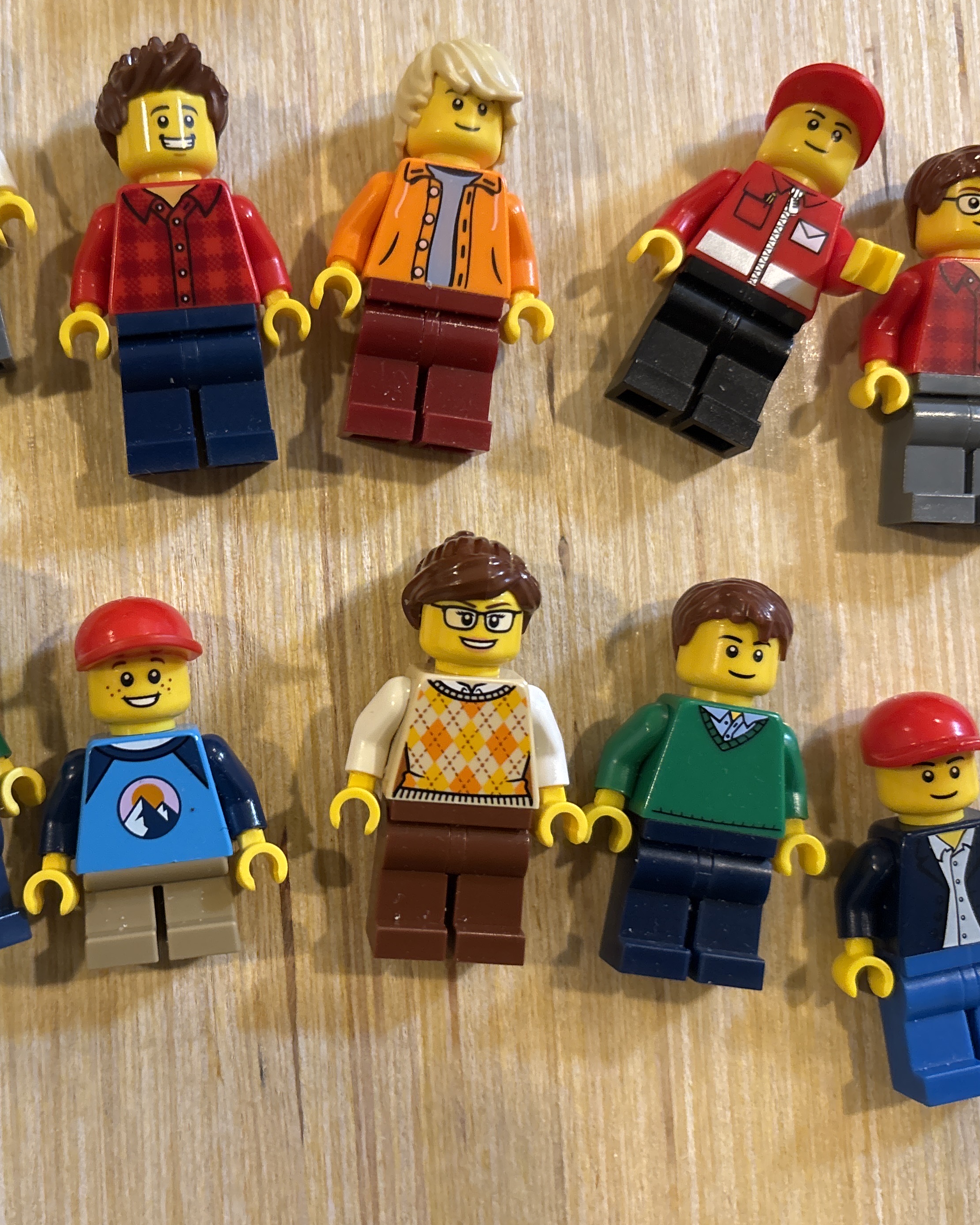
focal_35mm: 37
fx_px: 1342
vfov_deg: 49.1
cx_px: 304
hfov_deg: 39.5
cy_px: 574
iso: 320
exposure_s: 1/60
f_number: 1.6
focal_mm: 5.96
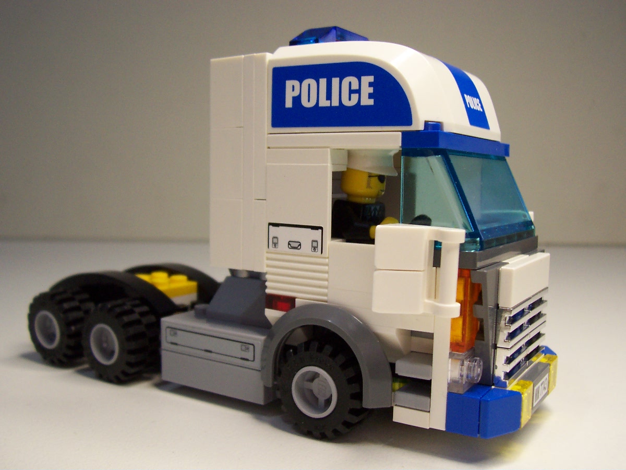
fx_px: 669
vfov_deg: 38.7
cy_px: 235
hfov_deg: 50.1
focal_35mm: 37
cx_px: 313
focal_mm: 5.6
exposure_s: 1/60
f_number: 2.8
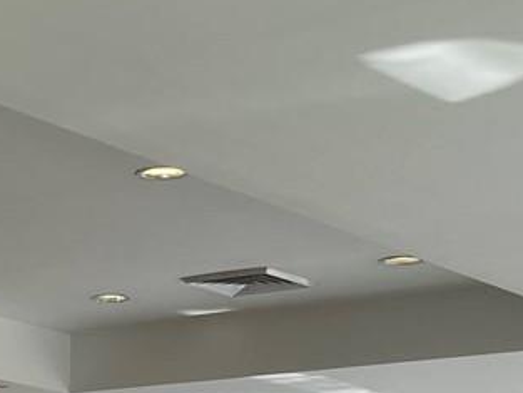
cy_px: 620
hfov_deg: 13.8
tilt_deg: -0.7
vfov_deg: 10.7
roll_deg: -1.9
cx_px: -291
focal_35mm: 133
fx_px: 2010
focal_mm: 5.1
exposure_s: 1/195
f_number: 1.6
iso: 32
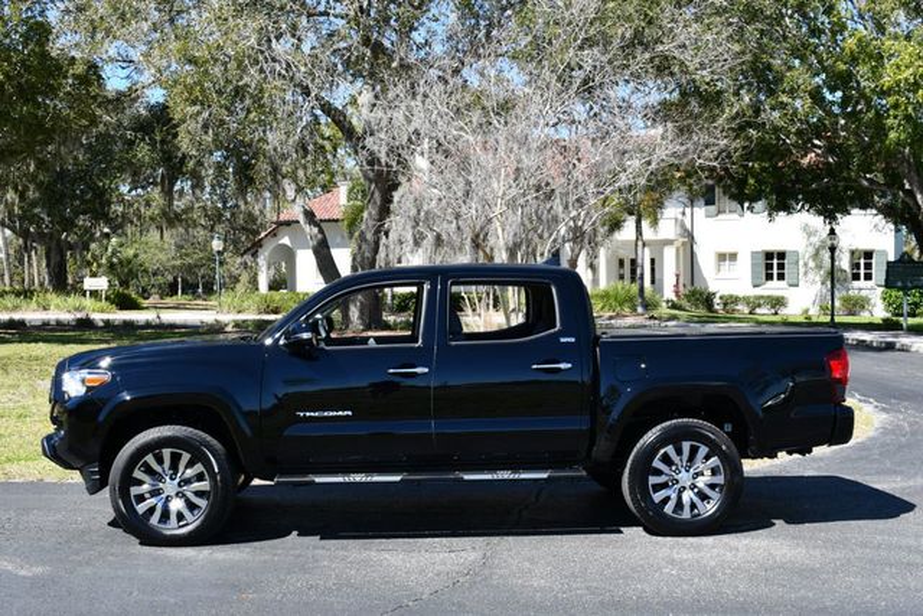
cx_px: 462
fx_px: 1128
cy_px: 308
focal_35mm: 44
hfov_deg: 44.5
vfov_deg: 30.5
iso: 160
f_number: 8
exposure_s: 1/250
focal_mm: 22
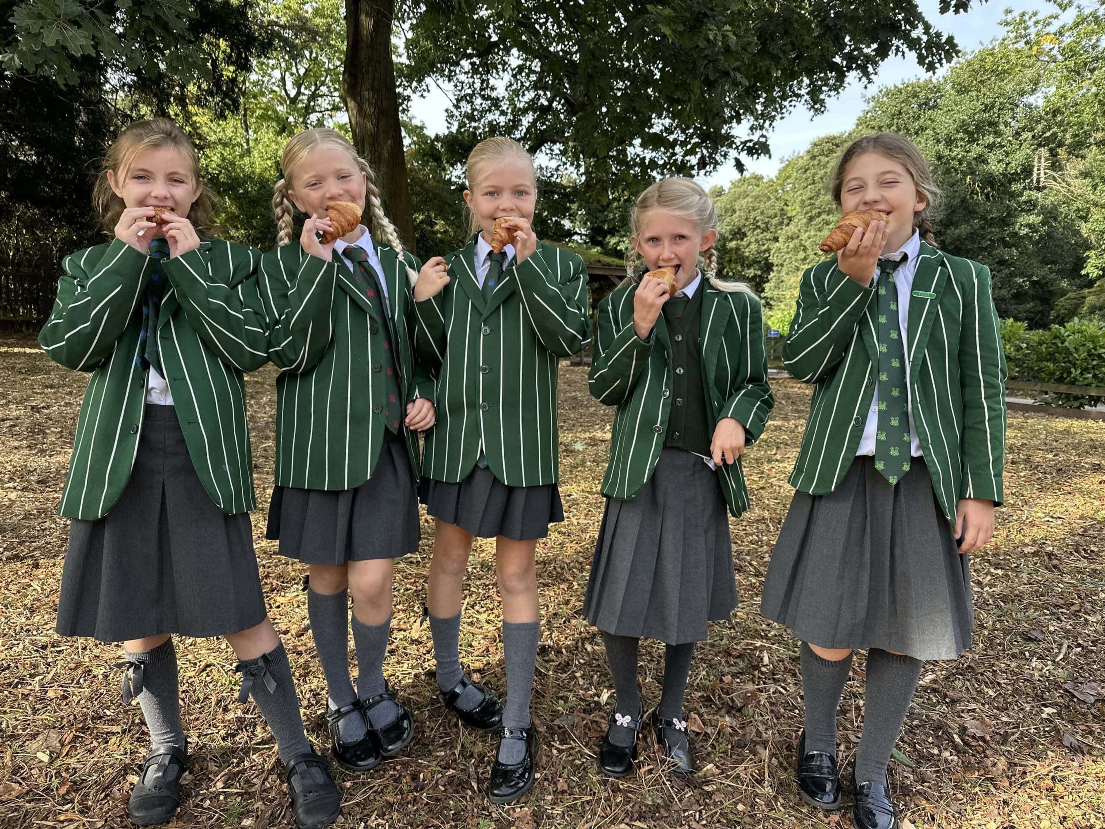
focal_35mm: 24
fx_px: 766
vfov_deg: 56.8
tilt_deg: -4.2
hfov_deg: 71.6
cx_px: 552
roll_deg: -0.6
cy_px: 414
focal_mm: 6.86
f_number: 1.78
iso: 80
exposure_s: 1/634
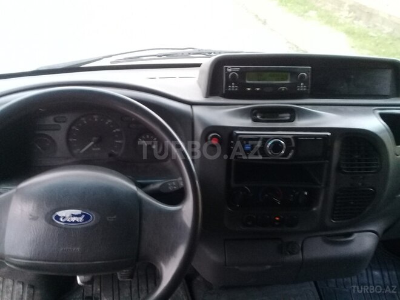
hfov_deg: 58.4
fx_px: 358
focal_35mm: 31
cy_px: 150
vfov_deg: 45.4
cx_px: 200
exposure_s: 1/25
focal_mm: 3.3
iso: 200
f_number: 2.2
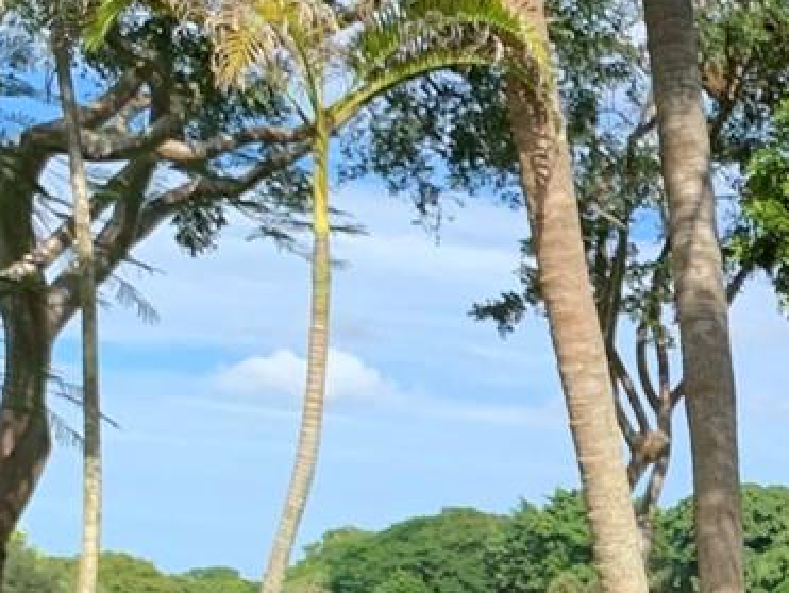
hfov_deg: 16.1
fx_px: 2555
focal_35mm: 112
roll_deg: -1.9
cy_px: 820
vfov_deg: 12.7
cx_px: 1174
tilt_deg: -3.4
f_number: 1.8
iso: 25
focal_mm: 4.25
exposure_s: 1/919
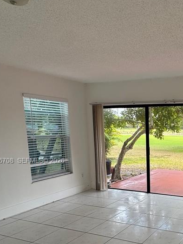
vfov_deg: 55.7
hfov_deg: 38.6
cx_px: 188
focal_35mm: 32
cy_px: 161
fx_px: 225
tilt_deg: -9.4
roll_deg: -0.3
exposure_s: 1/204
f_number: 2.2
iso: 40
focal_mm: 2.22
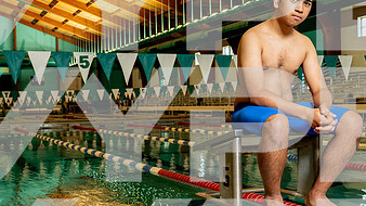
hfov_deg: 38.5
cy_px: 125
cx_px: 169
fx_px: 524
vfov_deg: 22.2
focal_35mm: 54
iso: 1600
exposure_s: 1/250
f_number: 4
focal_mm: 30
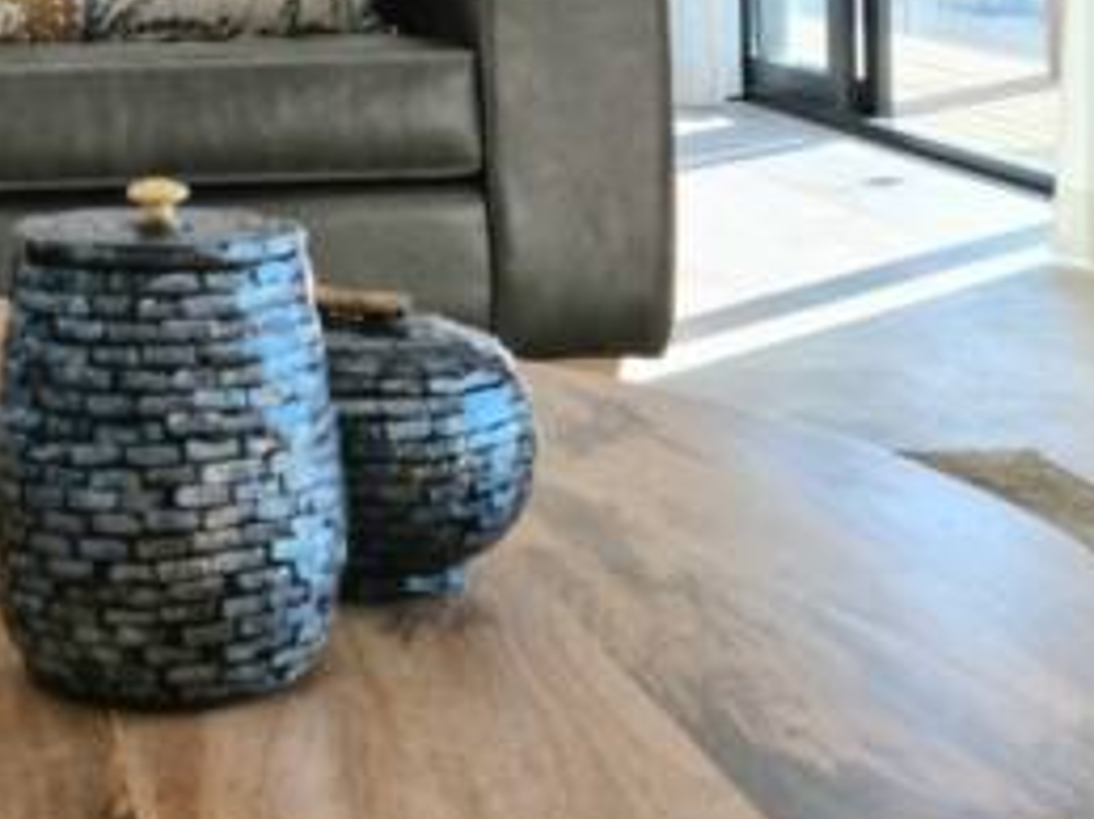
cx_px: -8
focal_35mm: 80
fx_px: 2527
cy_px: -135
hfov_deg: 23.4
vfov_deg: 17.6
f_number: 2
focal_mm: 5.9
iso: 25
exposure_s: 1/147
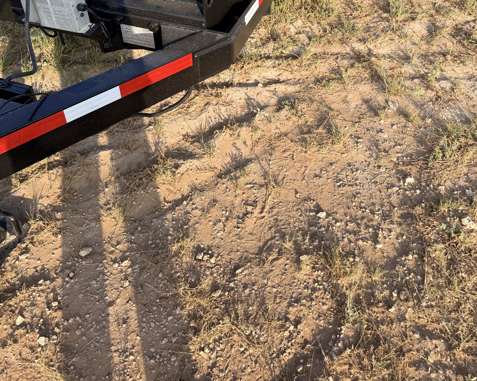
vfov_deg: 43.1
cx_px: 241
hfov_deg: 55.7
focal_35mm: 32
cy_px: 62
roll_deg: +1.6
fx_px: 452
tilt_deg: -35.3
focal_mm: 6.76
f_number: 1.78
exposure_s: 1/1949
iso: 80
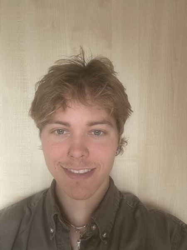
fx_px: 216
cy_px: 125
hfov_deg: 46.8
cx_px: 94
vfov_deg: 60.0
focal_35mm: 30
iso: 250
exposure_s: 1/60
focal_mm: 2.71
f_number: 2.2
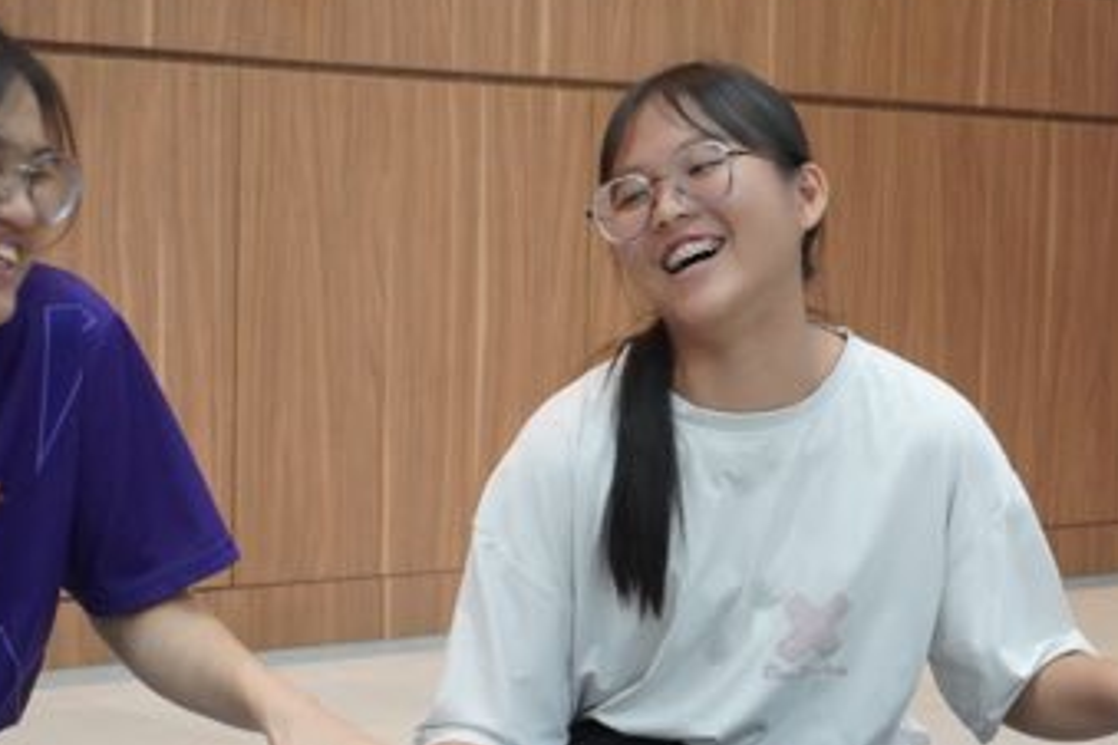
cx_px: 742
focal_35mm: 96
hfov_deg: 21.2
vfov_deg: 14.3
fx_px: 2972
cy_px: 481
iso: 5000
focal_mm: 45
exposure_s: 1/160
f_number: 5.6
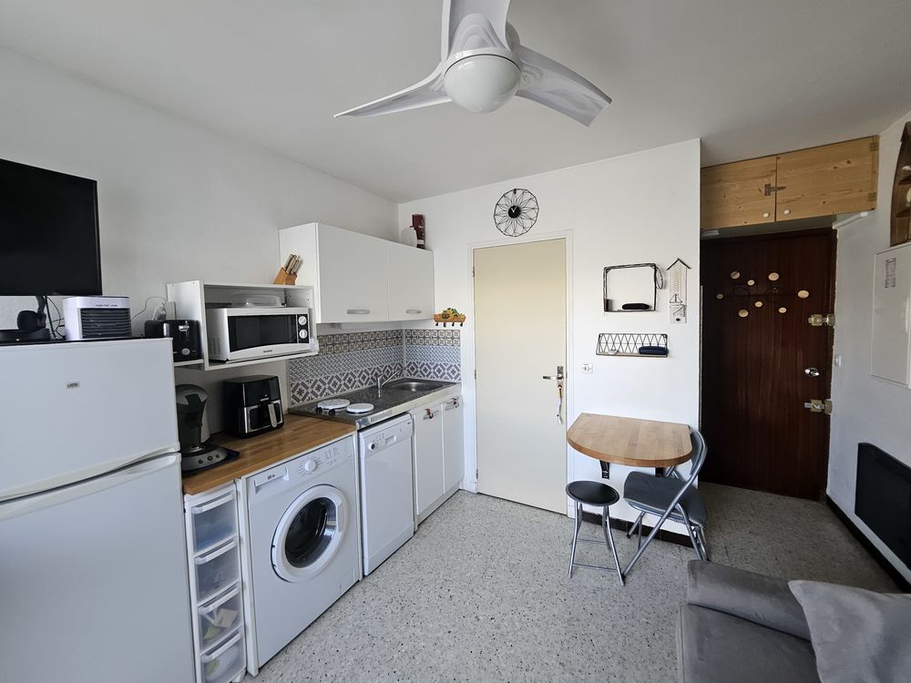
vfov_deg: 89.9
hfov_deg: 106.2
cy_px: 342
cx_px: 456
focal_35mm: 13
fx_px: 342
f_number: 2.2
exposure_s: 1/50
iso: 125
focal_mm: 1.7
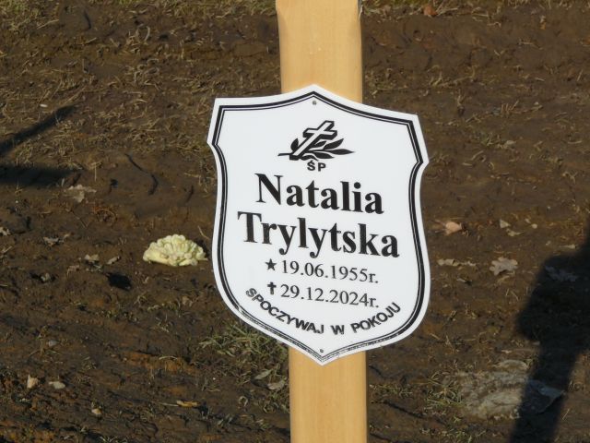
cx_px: 295
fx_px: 2011
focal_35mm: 118
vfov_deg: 12.6
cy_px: 222
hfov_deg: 16.7
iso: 80
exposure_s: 1/400
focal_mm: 17.6
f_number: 6.3
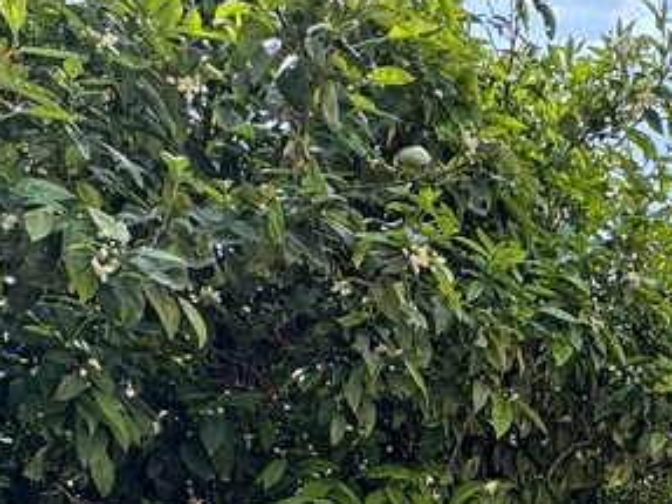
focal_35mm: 50
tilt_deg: -2.7
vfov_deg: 23.3
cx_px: 665
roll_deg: +0.1
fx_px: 970
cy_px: 760
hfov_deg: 34.8
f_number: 2.2
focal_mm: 2.22
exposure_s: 1/344
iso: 40
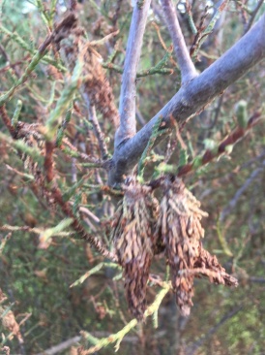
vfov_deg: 61.7
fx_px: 296
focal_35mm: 29
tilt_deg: -24.5
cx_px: 132
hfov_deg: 48.2
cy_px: 178
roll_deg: +0.7
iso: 25
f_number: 2.2
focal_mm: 4.15
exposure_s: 1/60
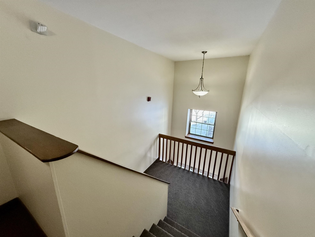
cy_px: 118
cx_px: 158
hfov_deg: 102.1
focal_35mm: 14
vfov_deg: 85.7
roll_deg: -1.1
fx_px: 127
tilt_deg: -14.5
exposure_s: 1/120
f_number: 2.2
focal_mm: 2.22
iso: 640
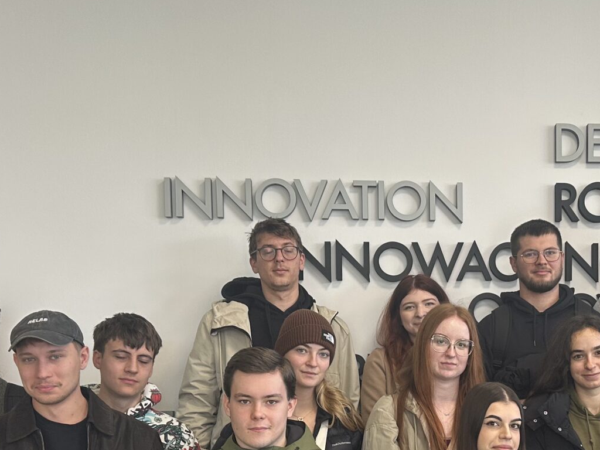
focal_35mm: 60
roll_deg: +0.7
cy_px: 414
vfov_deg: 23.7
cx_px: 489
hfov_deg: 31.3
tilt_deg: -0.7
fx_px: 1040
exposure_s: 1/100
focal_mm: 6.86
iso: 100
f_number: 1.78
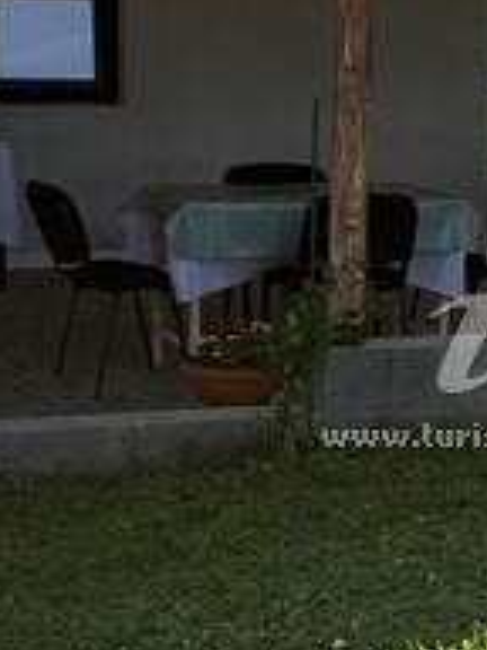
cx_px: 528
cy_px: 396
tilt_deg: -10.8
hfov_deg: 11.4
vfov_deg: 15.4
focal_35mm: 128
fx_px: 2401
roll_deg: -3.1
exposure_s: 1/4673
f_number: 1.78
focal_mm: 6.76
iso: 100
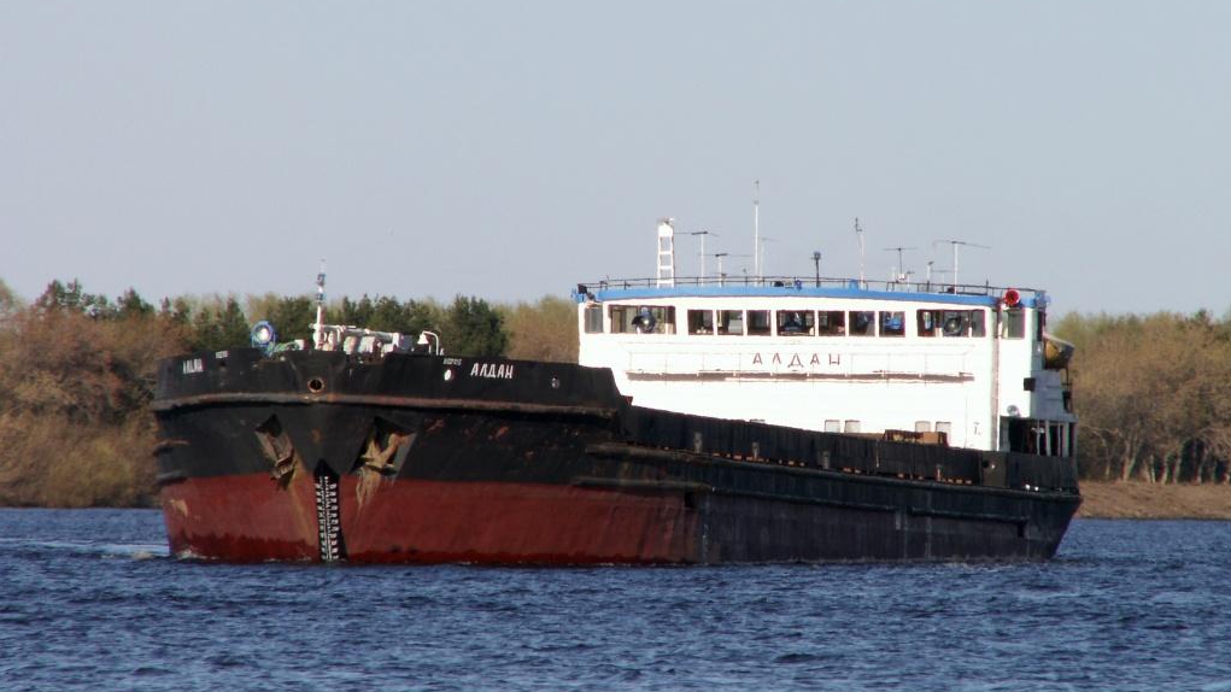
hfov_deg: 4.7
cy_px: 312
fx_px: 14980
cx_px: 616
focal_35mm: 459
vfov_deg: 2.6
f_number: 7.1
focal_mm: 69.45
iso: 50
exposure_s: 1/320
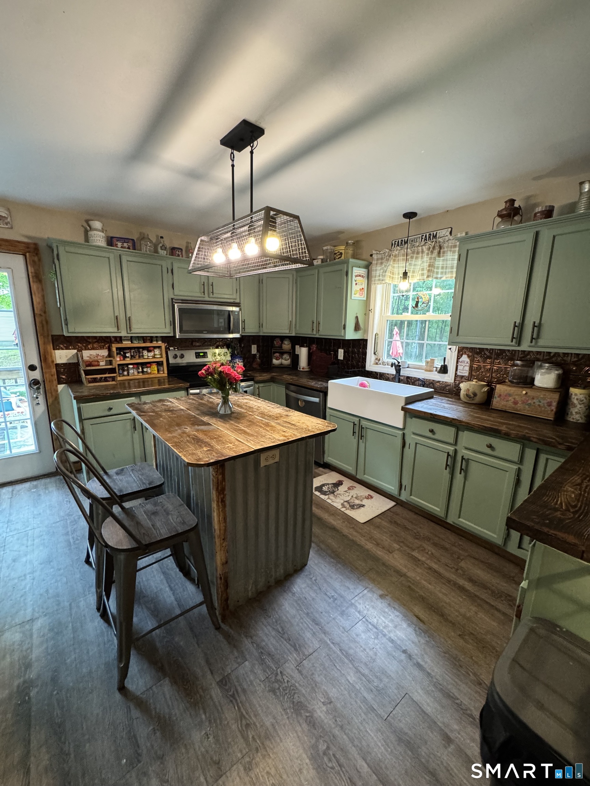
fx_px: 318
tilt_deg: -11.9
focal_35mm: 14
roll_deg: -0.8
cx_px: 295
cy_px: 393
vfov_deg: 102.1
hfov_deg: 85.7
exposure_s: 1/60
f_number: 2.2
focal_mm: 2.22
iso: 500
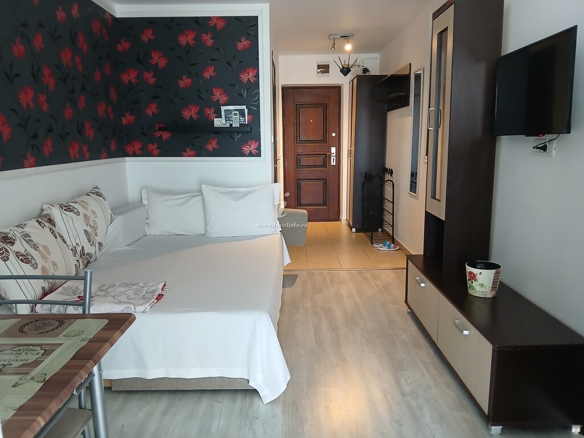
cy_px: 219
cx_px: 292
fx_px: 439
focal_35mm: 26
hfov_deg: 67.3
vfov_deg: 53.1
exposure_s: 1/33.3
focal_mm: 3.98
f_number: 1.8
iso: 320
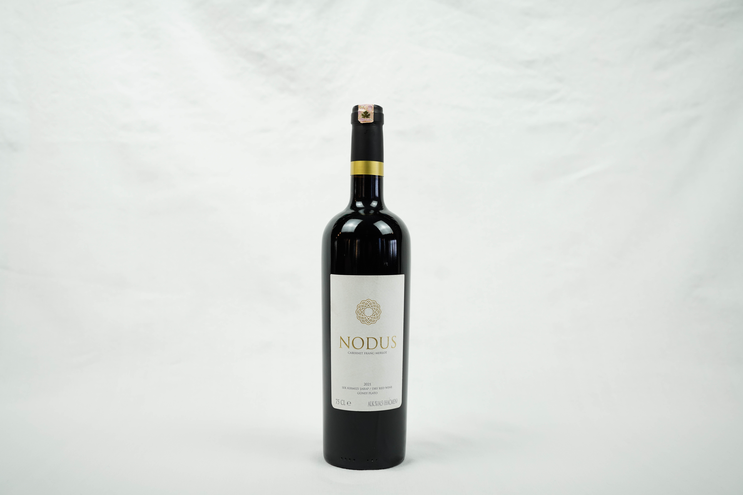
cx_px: 372
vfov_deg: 37.9
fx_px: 722
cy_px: 248
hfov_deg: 54.4
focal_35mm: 35
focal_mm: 35
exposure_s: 1/125
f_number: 4
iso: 500
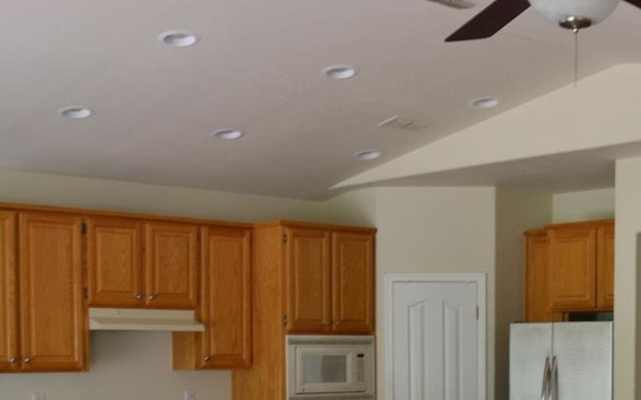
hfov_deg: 31.8
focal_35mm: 62
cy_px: 438
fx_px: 1083
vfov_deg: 20.0
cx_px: 548
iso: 400
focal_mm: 18
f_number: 7.1
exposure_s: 1/30
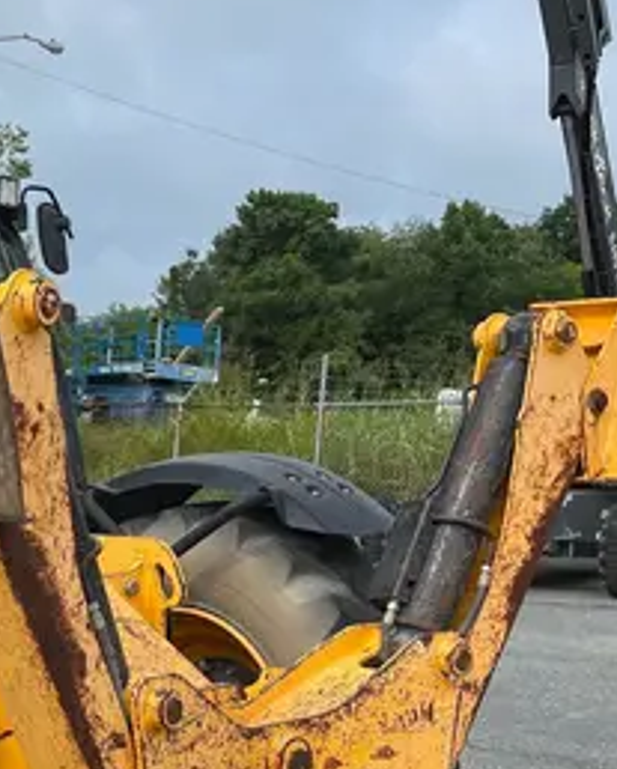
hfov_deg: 19.9
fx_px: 1641
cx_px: -146
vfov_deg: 26.2
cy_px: 520
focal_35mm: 72
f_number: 1.6
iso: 50
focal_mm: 5.1
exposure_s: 1/3049
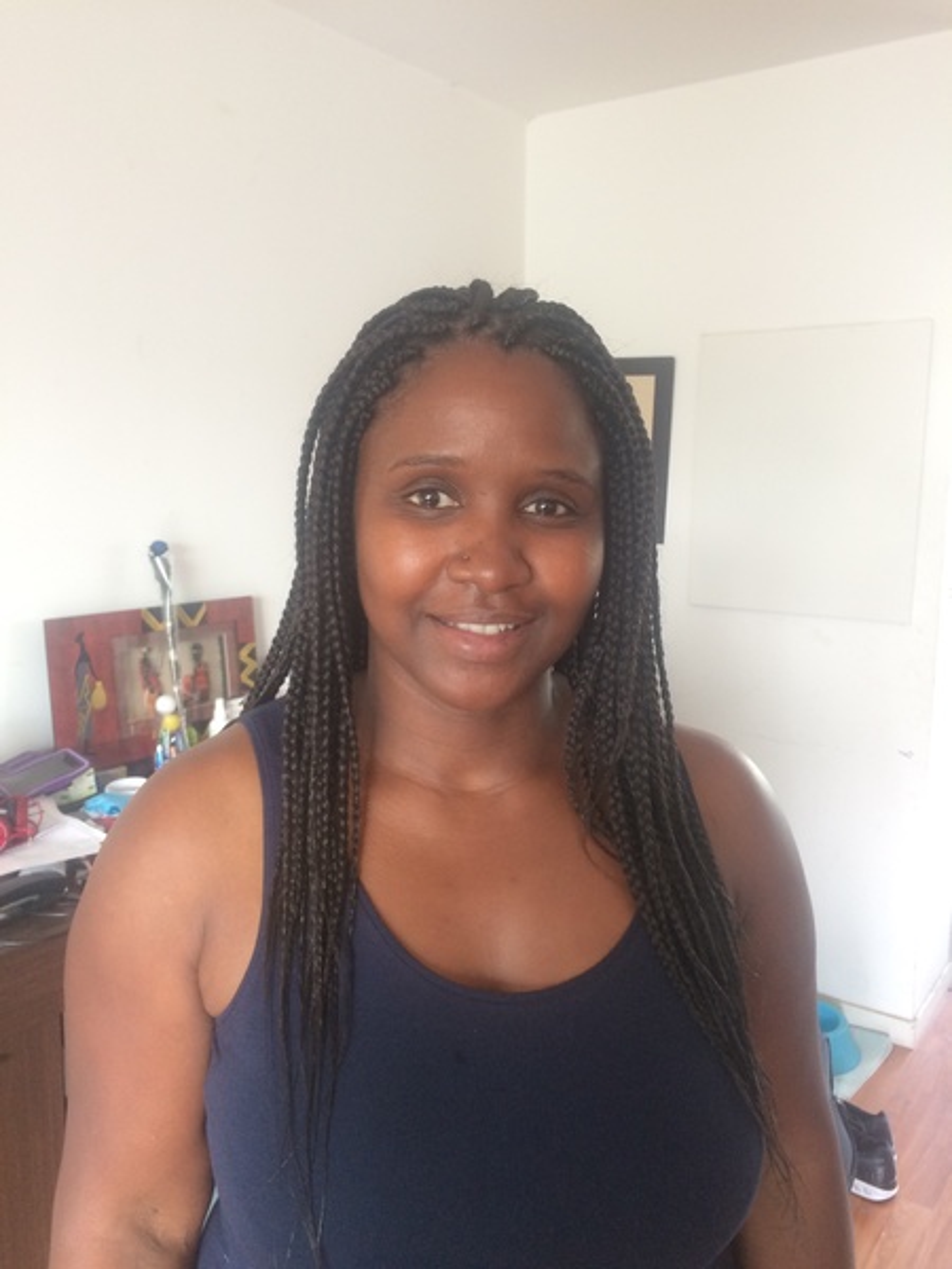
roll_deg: -0.4
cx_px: 476
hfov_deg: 48.2
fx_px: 1063
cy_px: 634
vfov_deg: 61.7
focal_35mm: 29
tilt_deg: -9.4
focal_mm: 4.15
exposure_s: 1/33
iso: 125
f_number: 2.2
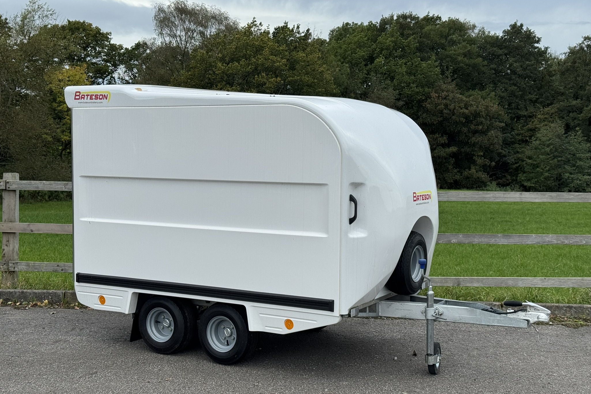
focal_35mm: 50
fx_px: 821
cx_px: 295
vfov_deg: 27.0
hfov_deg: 39.6
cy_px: 214
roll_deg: +1.6
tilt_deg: -4.7
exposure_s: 1/1366
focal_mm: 6.76
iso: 64
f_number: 1.78
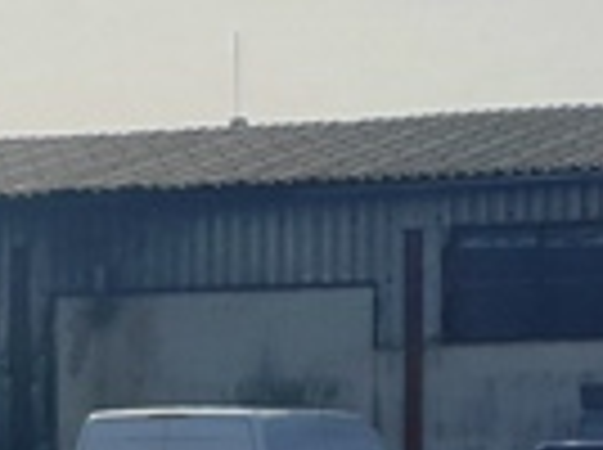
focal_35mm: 199
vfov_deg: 7.4
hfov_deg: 9.9
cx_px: 76
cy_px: 572
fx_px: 3460
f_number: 2.4
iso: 50
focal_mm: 4.3
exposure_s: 1/10417
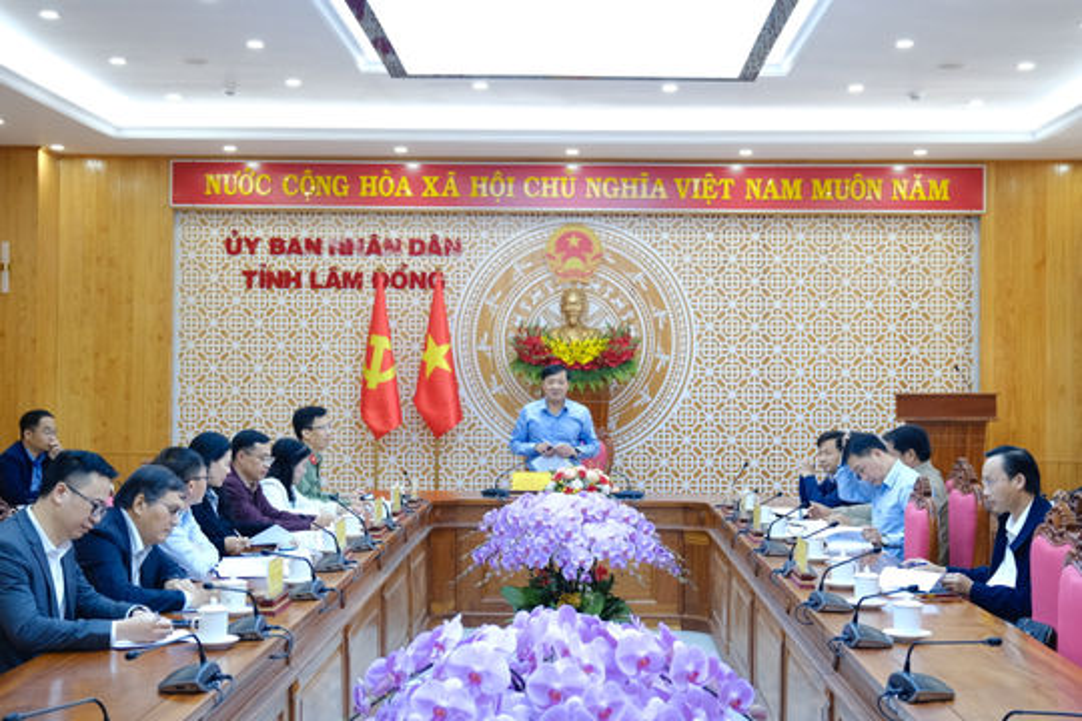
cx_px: 541
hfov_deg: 38.9
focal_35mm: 51
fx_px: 1533
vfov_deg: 26.5
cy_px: 360
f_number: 4
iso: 2000
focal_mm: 34.2
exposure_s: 1/200
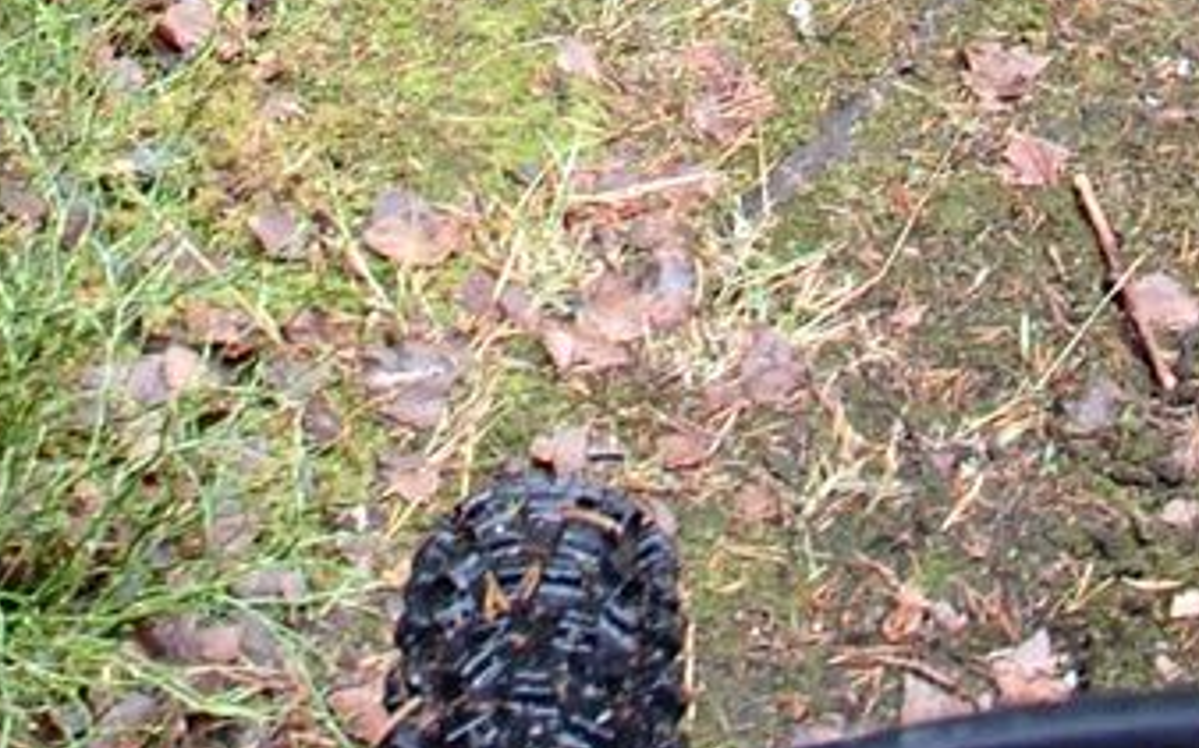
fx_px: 2777
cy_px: -835
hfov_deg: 24.3
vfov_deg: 13.0
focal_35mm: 85
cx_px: 491
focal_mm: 5
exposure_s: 1/30
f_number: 3.9
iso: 320
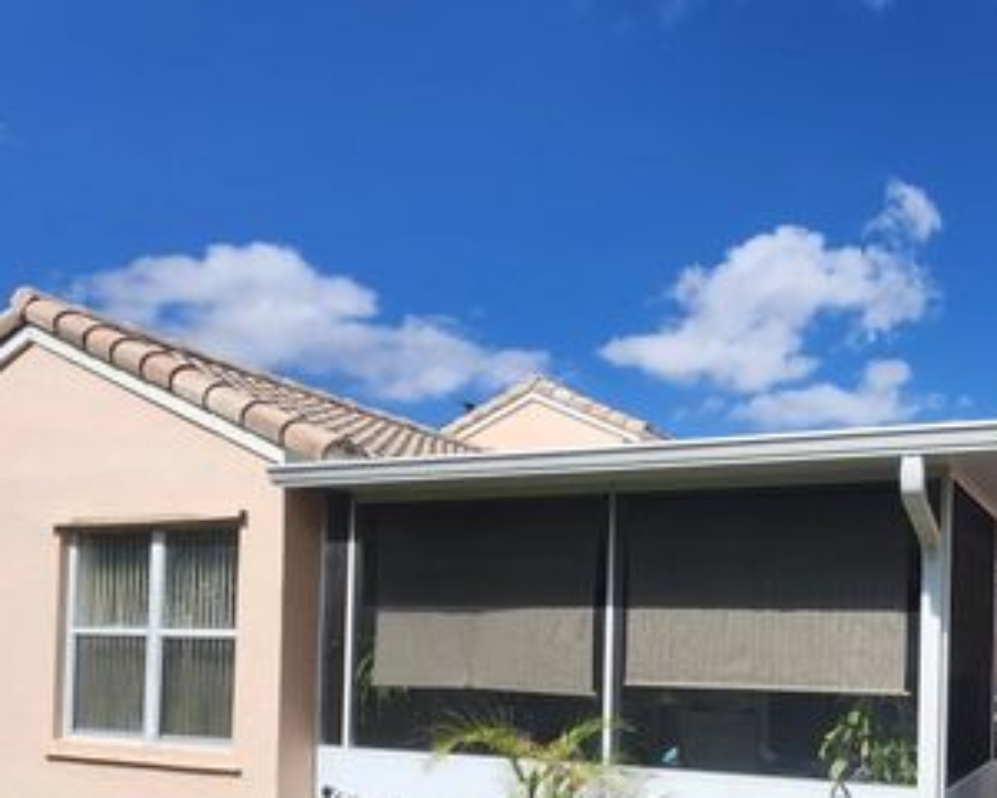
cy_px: 632
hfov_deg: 55.9
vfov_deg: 50.2
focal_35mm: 27
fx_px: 797
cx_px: 888
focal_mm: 1.74
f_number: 2.2
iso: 40
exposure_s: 1/2077
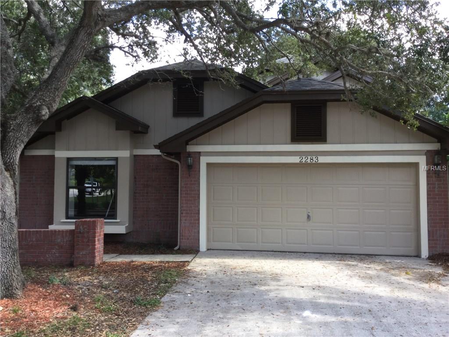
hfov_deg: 58.4
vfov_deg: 45.4
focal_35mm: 31
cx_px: 224
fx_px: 402
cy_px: 168
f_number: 2.4
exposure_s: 1/125
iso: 25
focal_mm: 3.3
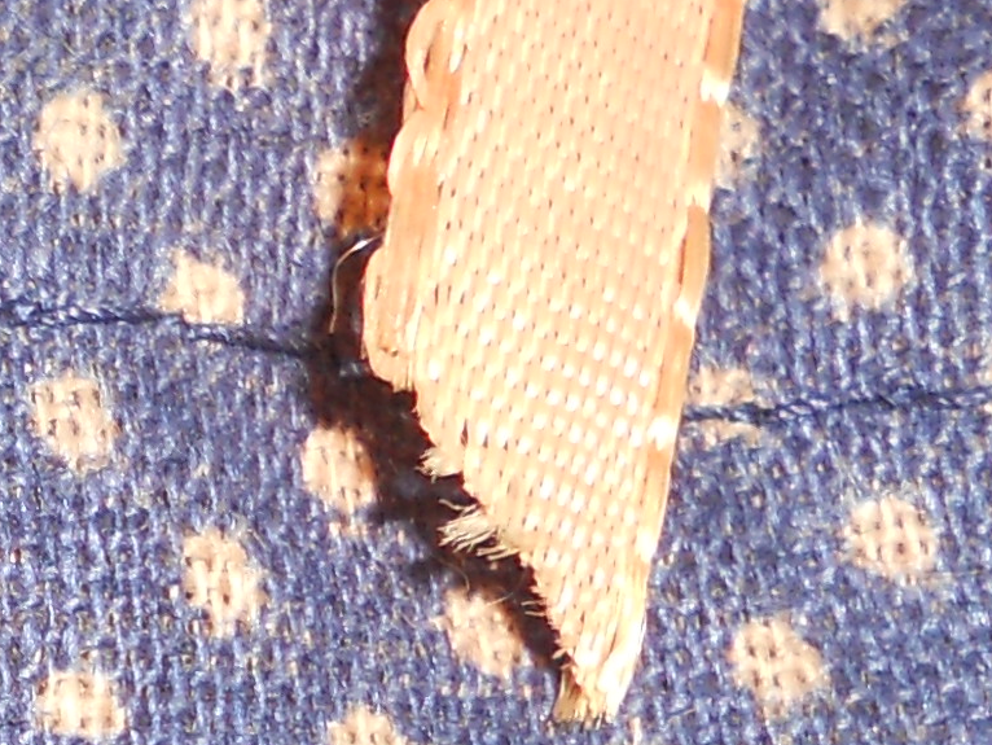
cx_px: -896
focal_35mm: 167
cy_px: 821
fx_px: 4787
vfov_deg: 8.8
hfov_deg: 10.9
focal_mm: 5.8
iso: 80
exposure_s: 1/25
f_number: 8.8
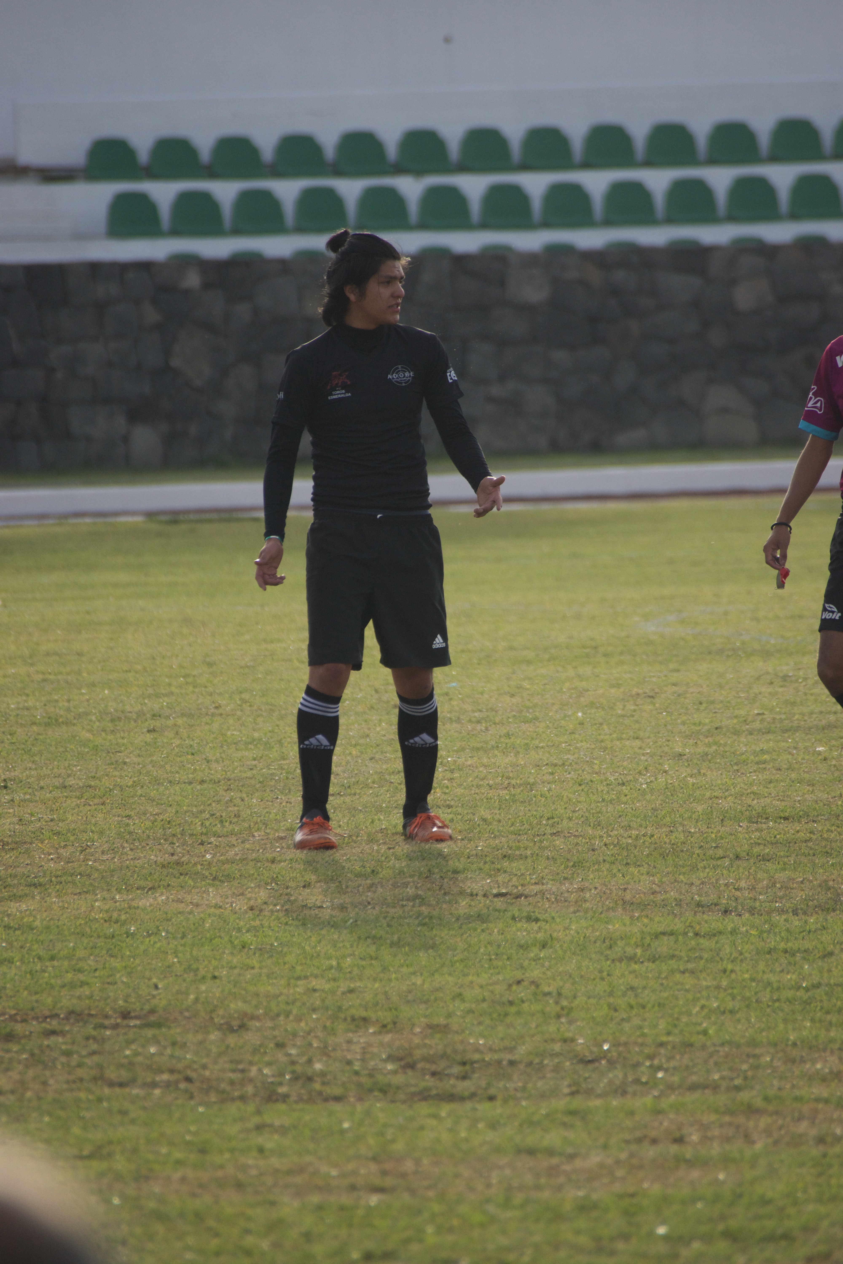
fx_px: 15805
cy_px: 632
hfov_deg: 3.1
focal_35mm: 450
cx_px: 422
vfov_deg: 4.6
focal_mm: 300
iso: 320
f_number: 5.6
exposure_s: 1/1000
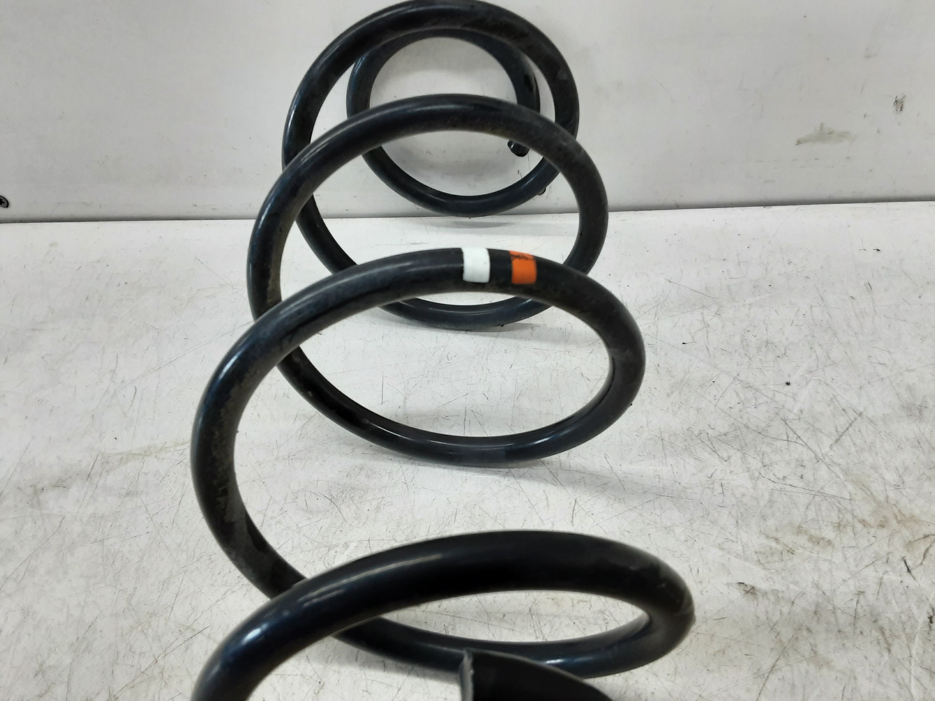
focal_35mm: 27
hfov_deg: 65.3
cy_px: 350
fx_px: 729
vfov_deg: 51.4
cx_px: 468
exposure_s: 1/50
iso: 80
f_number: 1.9
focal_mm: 2.91
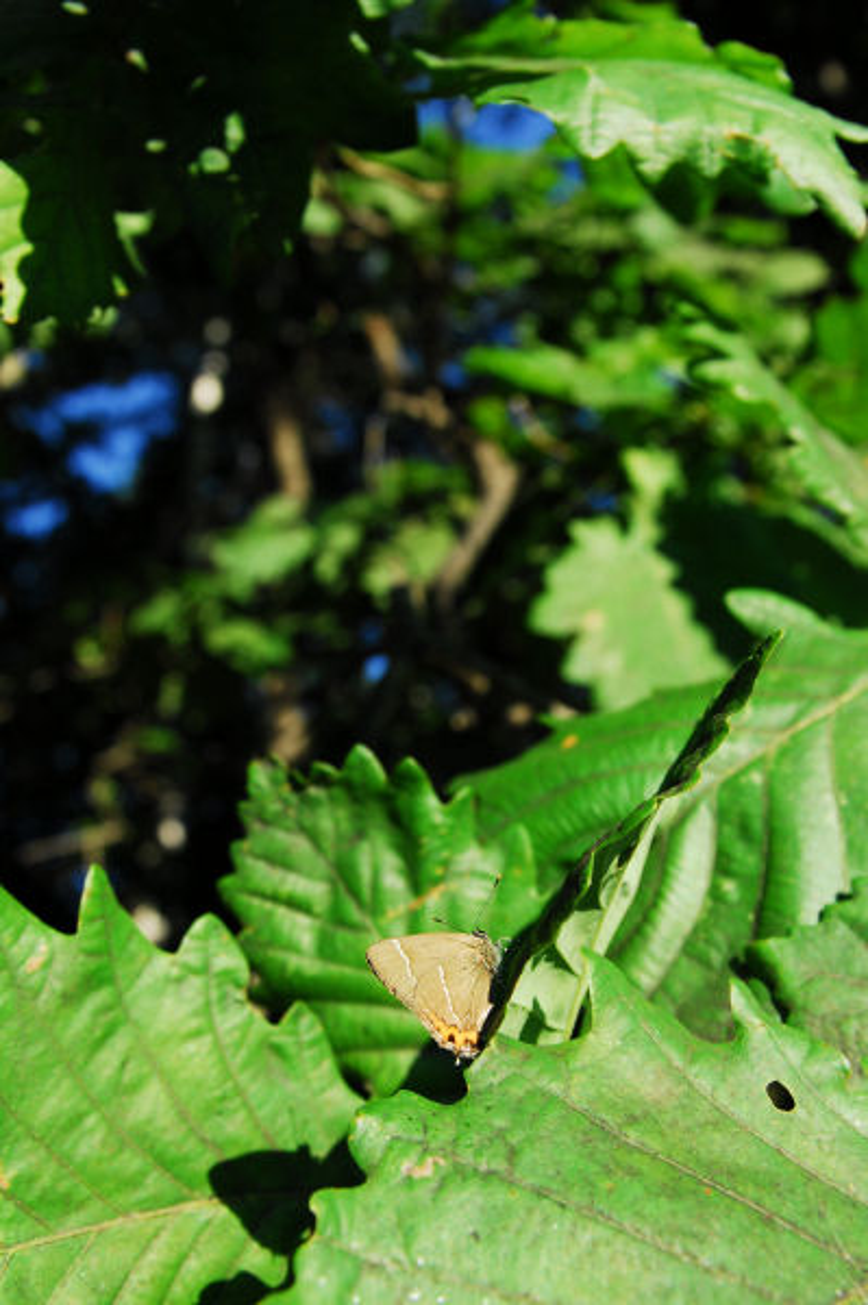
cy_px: 652
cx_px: 434
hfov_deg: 50.3
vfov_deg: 70.5
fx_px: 924
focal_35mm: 26
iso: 200
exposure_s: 1/400
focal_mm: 17
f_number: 5
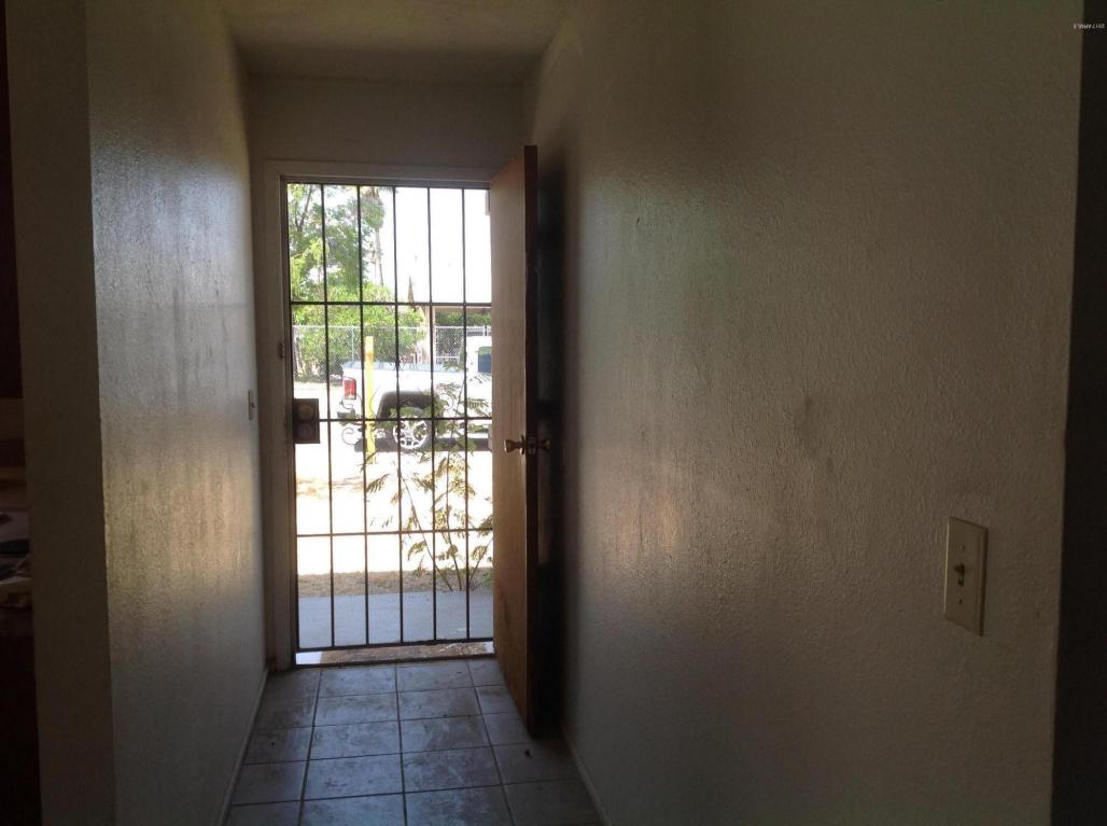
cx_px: 554
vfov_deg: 40.6
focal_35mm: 35
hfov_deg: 52.7
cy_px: 413
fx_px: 1117
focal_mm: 4.28
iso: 50
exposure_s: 1/139
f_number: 2.4
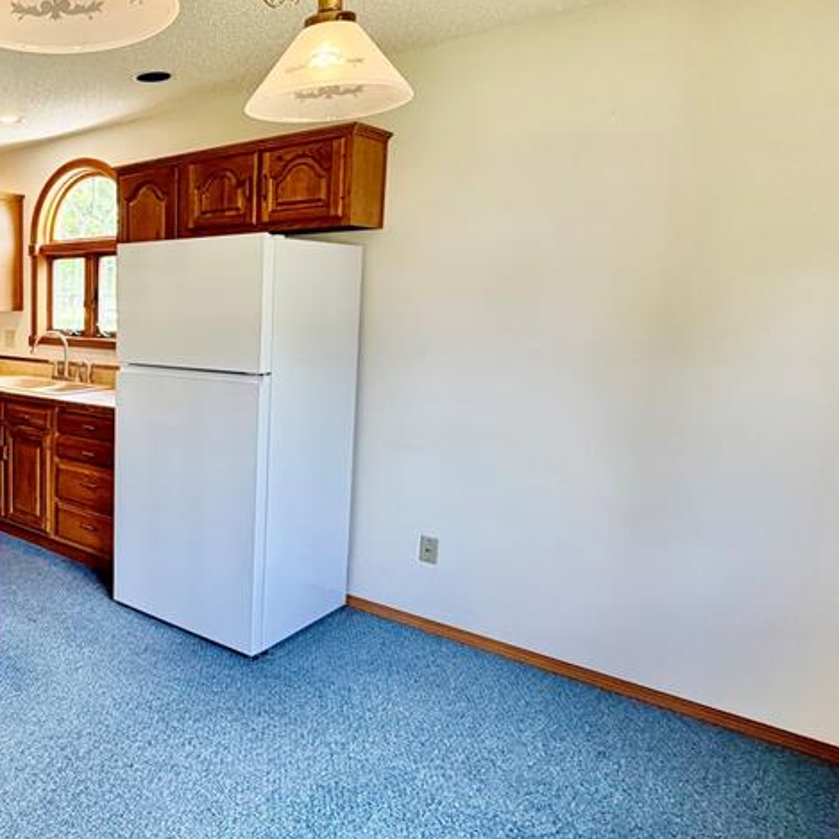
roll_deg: +0.2
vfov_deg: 59.0
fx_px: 740
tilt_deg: -6.9
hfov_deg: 50.2
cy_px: 383
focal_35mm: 27
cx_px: 39
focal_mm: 2.22
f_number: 2.2
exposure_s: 1/120
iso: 160
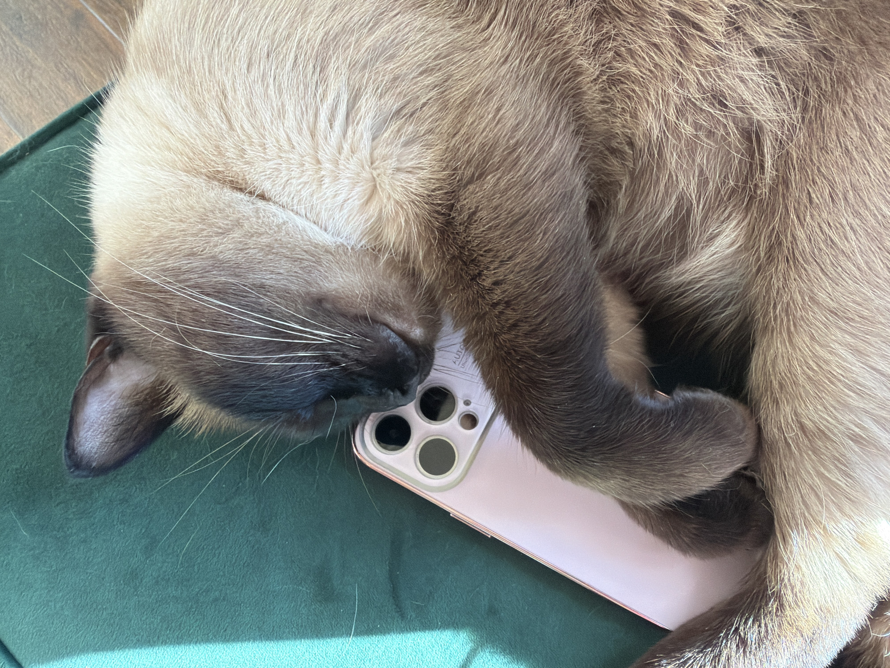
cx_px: 445
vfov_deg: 54.9
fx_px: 643
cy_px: 334
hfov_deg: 69.4
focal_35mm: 25
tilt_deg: -71.9
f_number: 2.2
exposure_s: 1/121
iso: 320
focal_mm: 2.22
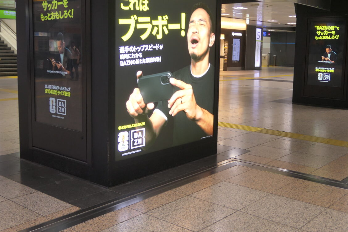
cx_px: 202
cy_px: 99
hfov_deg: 47.2
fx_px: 396
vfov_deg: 32.6
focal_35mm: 41
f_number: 1.8
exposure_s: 1/125
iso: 125
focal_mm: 8.8
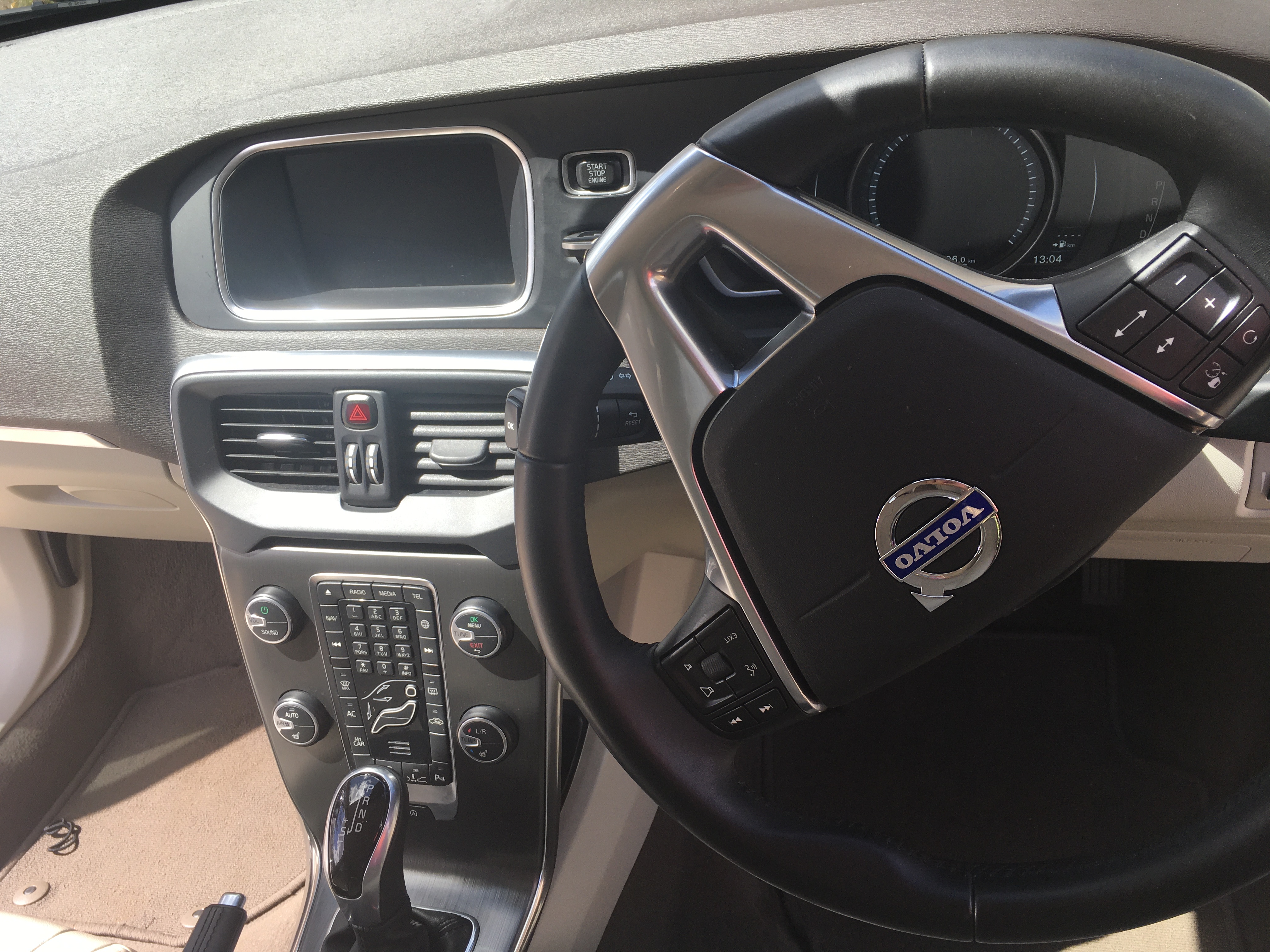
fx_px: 1064
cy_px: 476
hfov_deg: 61.7
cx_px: 635
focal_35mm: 29
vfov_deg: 48.2
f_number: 2.2
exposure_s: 1/377
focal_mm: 4.15
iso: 25
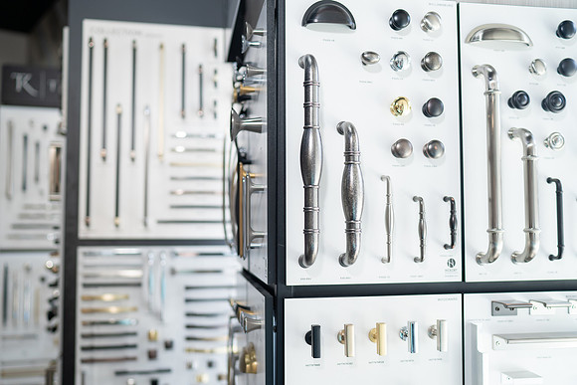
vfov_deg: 37.3
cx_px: 287
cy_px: 193
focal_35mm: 36
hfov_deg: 53.6
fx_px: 571
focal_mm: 35
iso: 200
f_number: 2
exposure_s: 1/200
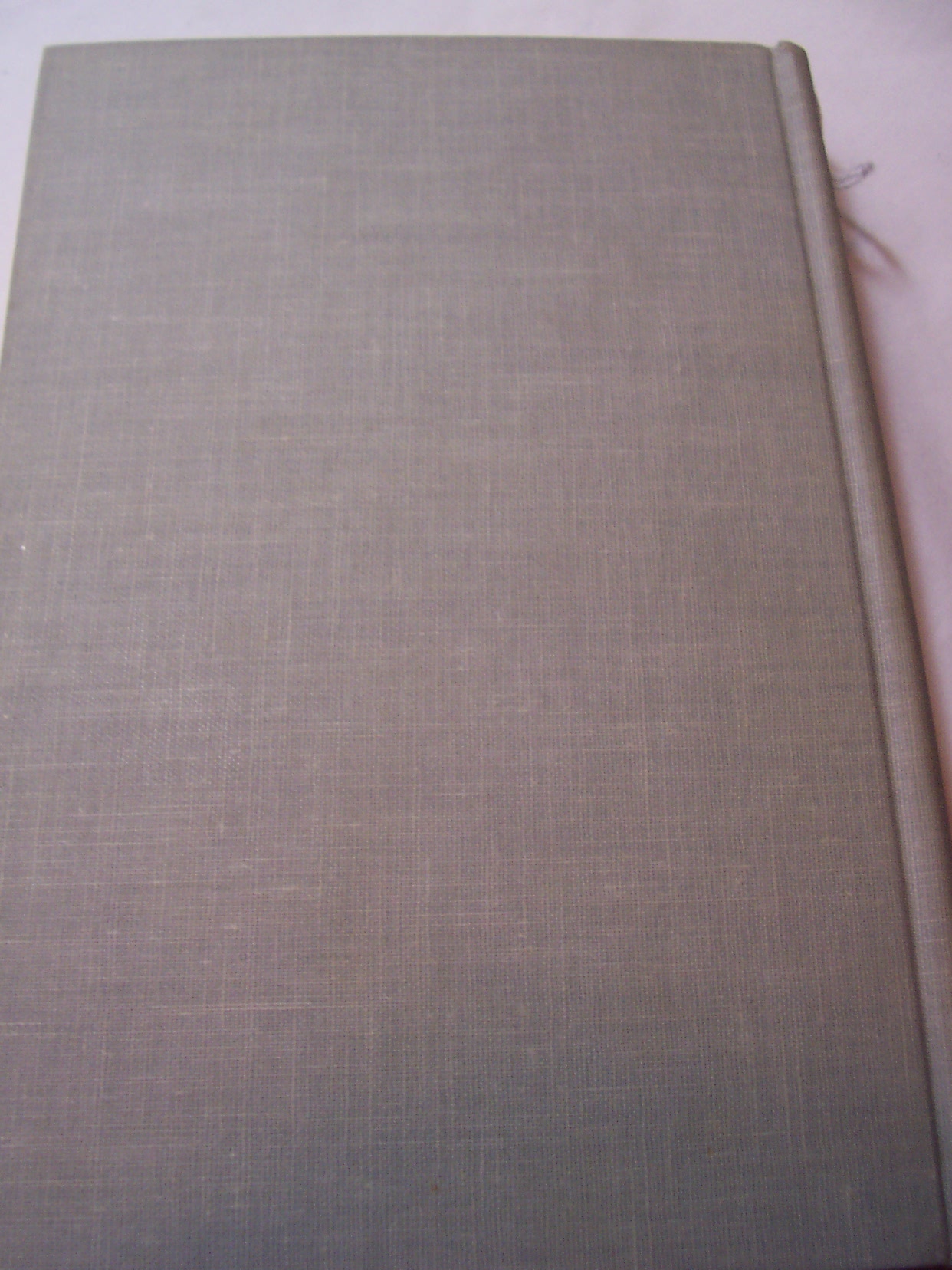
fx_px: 1357
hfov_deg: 38.7
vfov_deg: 50.1
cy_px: 635
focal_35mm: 37
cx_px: 476
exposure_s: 1/30
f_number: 2.8
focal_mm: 5.6
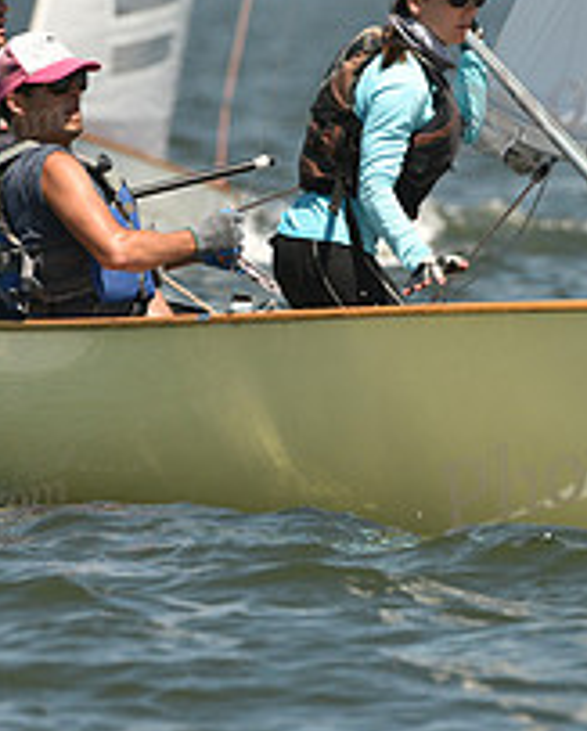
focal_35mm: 1072
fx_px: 23228
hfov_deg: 1.4
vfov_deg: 1.8
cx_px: 256
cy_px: 304
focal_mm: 400
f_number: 6.3
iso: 250
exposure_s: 1/1250
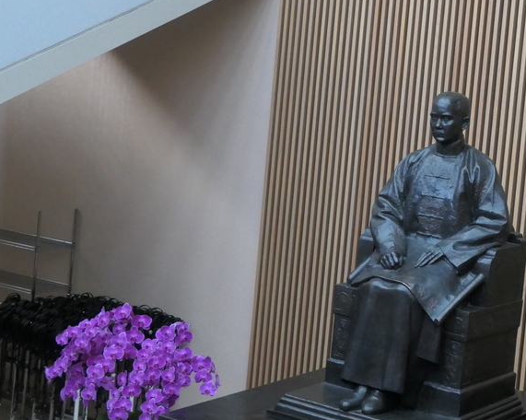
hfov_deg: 24.8
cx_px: 447
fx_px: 1167
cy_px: 135
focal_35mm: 75
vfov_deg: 20.3
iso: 1600
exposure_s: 1/125
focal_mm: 14
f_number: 3.8
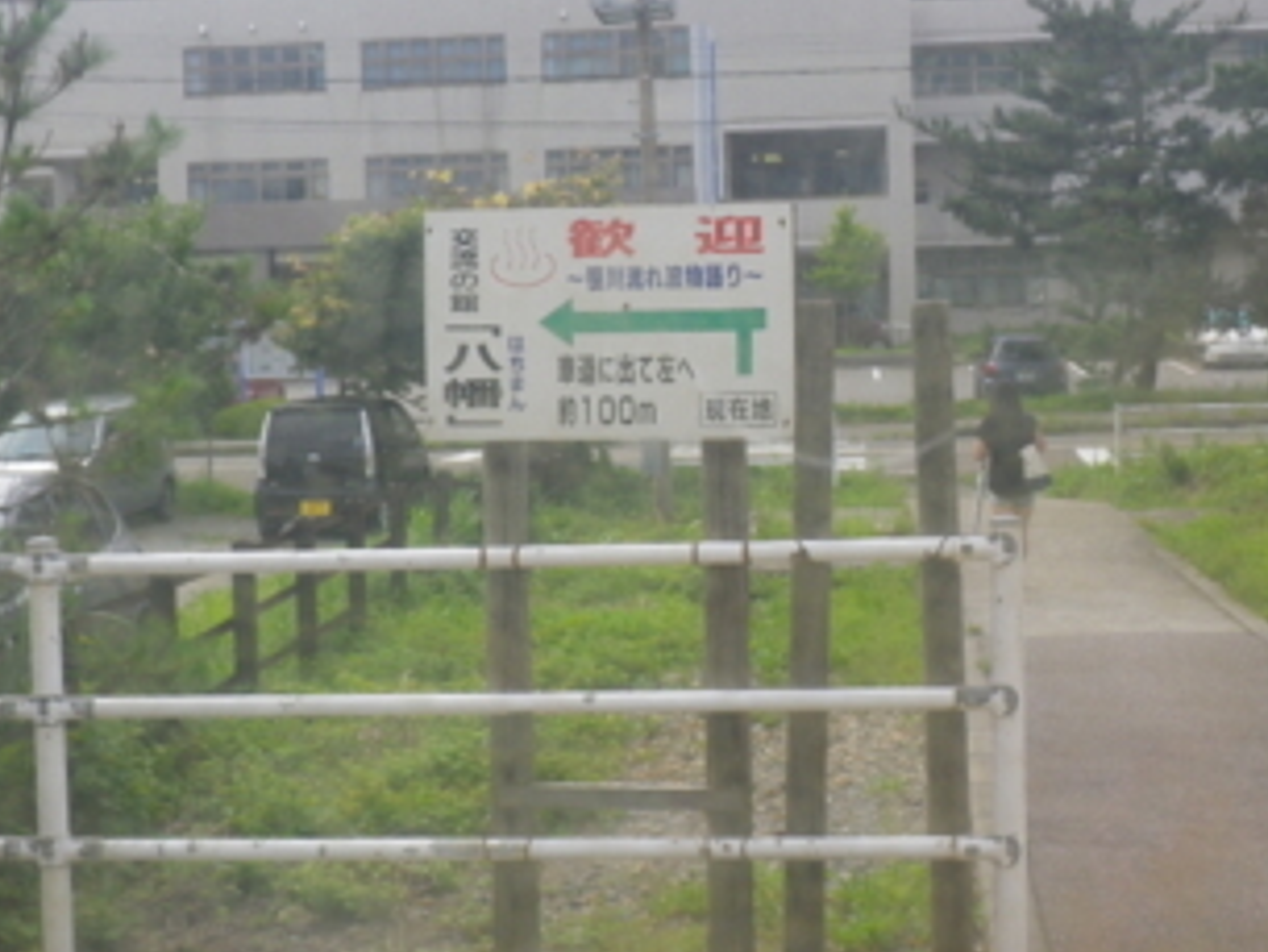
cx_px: 536
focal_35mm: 62
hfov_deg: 31.1
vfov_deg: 23.6
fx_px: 2272
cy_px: 399
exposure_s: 1/250
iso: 80
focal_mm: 7.5
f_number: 5
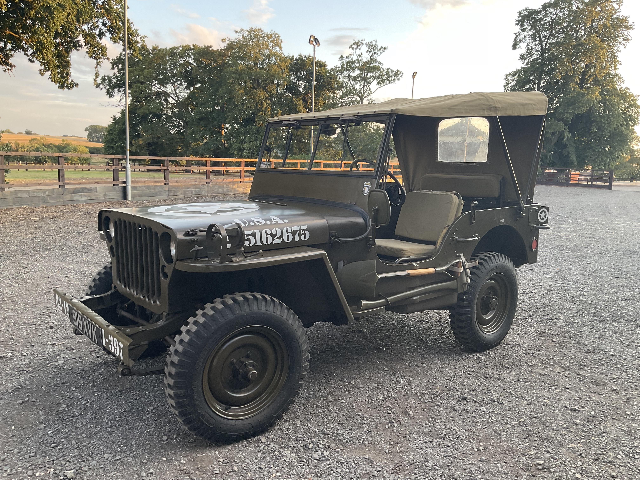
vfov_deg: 48.2
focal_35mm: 29
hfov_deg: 61.7
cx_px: 320
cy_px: 240
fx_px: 536
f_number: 1.8
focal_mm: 3
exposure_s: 1/120
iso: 50
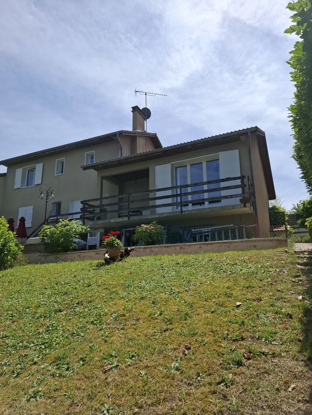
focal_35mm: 23
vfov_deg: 73.9
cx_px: 156
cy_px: 208
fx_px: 276
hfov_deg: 58.9
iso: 50
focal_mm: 5.54
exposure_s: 1/3115
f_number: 1.8
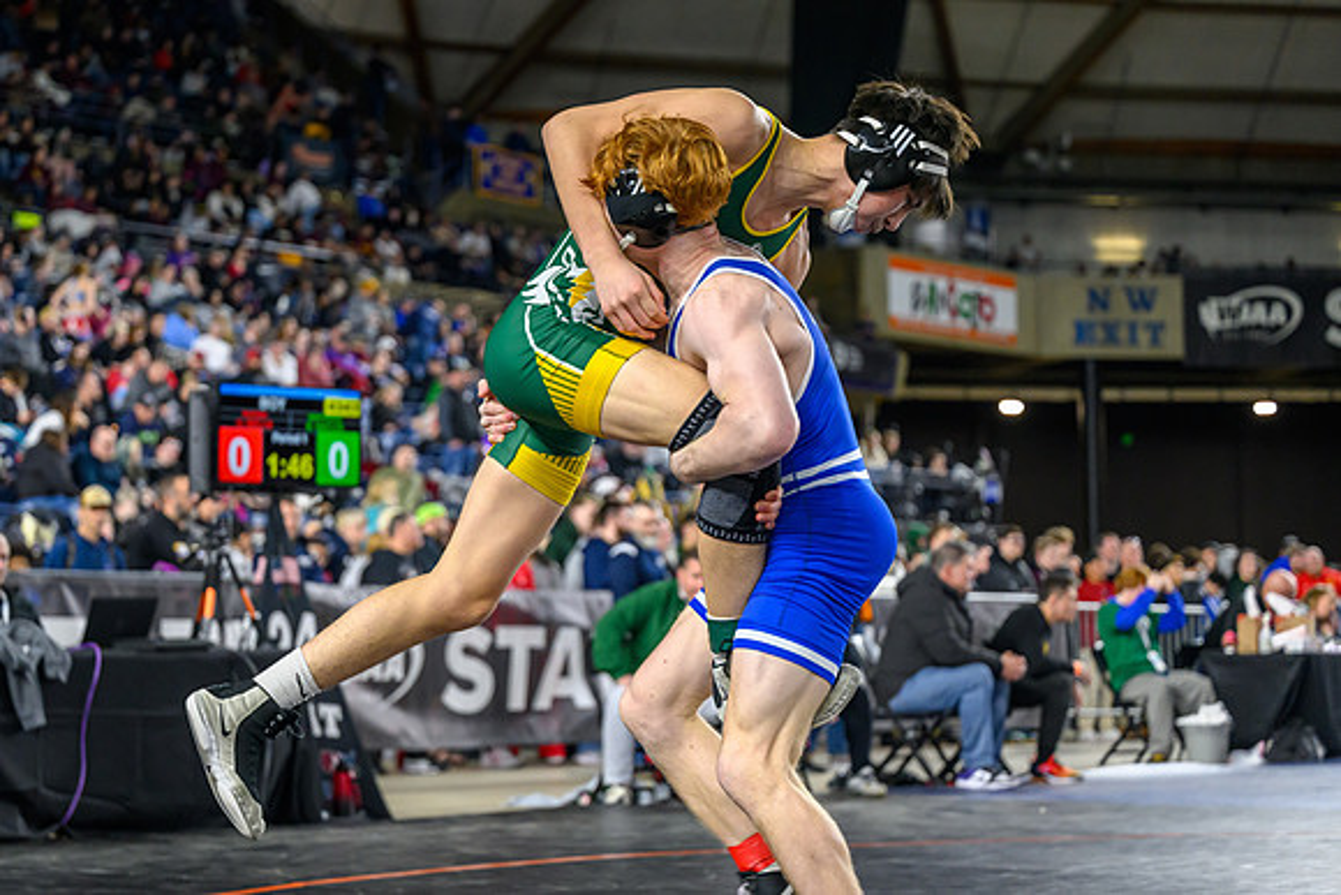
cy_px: 415
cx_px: 613
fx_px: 2865
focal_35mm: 77
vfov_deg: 17.7
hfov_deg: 26.3
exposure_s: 1/800
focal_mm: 70
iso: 2500
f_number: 2.8
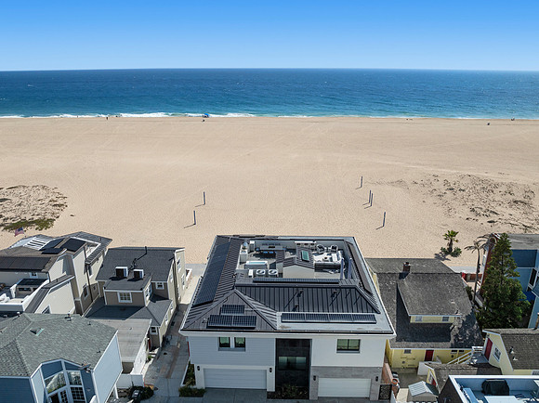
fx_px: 373
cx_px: 270
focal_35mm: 24
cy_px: 202
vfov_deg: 56.7
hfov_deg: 71.6
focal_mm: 12.29
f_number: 2.8
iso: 100
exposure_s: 1/320
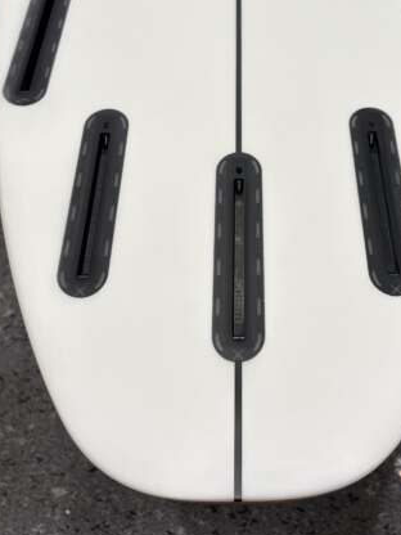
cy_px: 100
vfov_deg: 36.8
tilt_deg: -45.0
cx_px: 251
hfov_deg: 29.0
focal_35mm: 50
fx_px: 772
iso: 32
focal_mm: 5.96
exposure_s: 1/122
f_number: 1.6
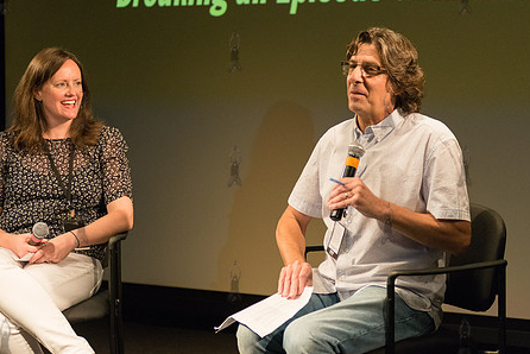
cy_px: 166
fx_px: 1532
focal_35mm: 104
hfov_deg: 19.6
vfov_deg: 13.2
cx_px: 234
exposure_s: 1/320
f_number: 2.8
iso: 4000
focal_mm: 80
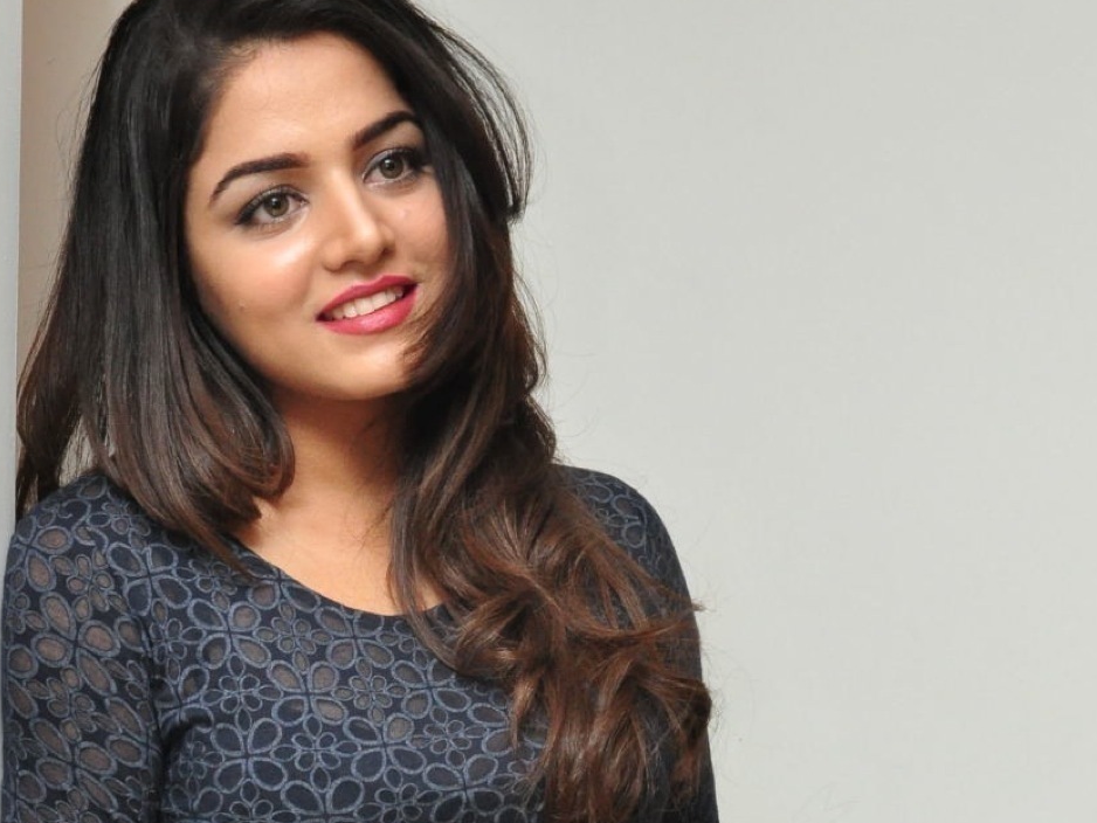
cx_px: 516
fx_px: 3519
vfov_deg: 13.1
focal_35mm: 111
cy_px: 943
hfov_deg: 17.7
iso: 1600
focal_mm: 40
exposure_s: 1/125
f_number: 10
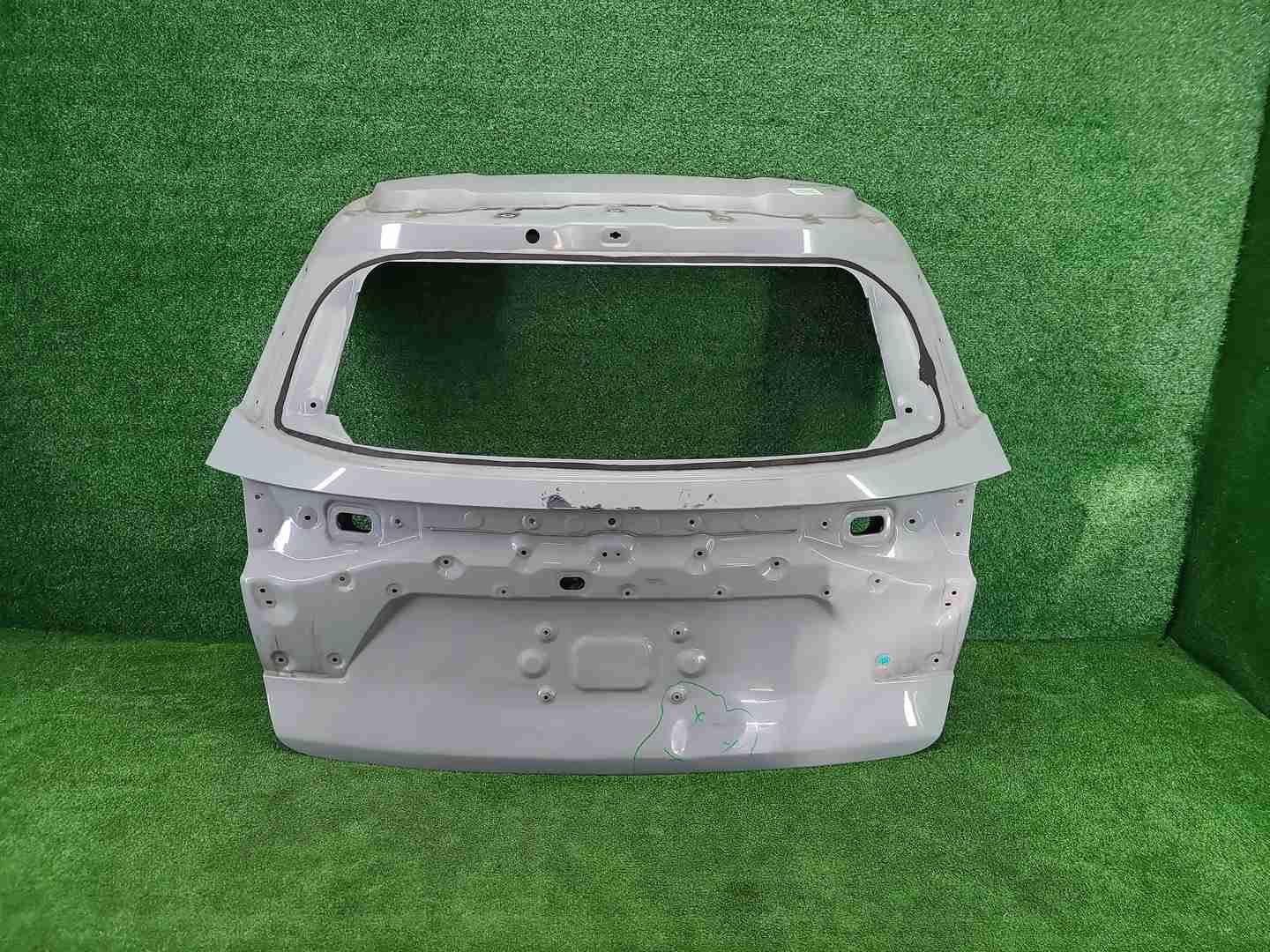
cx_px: 635
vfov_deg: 53.1
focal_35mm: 26
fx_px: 954
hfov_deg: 67.3
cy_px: 476
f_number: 1.8
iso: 103
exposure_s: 1/50
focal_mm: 5.4
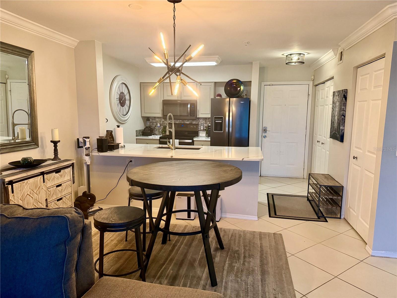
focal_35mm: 24
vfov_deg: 56.8
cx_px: 198
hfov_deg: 71.6
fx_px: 275
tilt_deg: -7.6
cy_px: 149
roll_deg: -0.7
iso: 400
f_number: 1.78
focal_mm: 6.76
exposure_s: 1/120
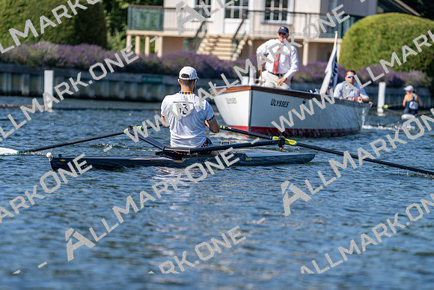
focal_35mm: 282
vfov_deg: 4.9
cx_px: 217
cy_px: 145
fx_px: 3400
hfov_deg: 7.3
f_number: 5.6
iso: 250
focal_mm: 282
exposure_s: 1/1600
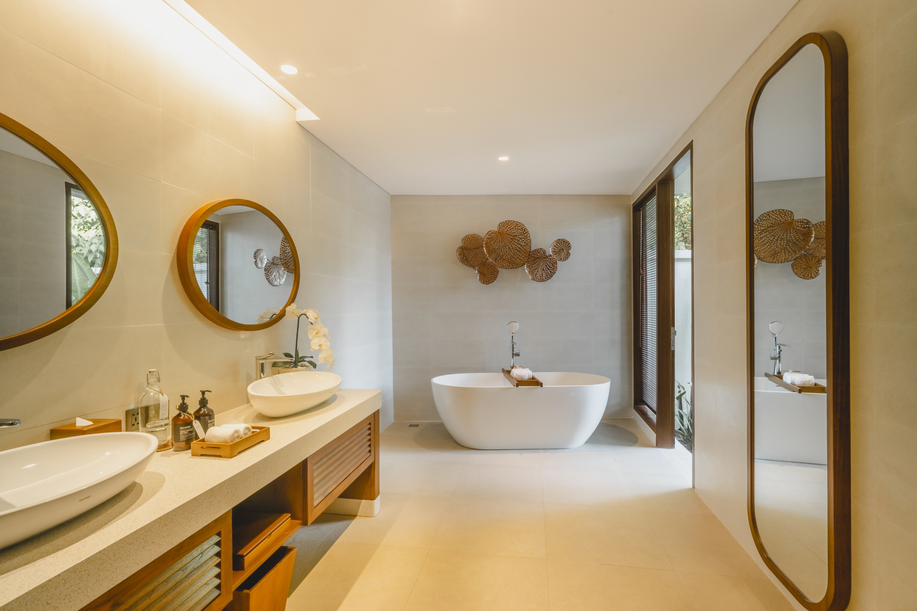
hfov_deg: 96.7
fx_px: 408
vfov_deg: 73.7
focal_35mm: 16
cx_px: 458
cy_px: 306
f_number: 16
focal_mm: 16
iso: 100
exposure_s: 1/2
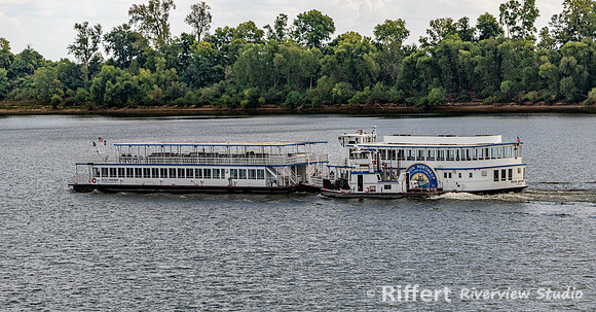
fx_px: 2833
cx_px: 298
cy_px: 169
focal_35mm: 182
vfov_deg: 6.3
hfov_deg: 12.0
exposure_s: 1/250
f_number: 8
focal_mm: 170
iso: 64
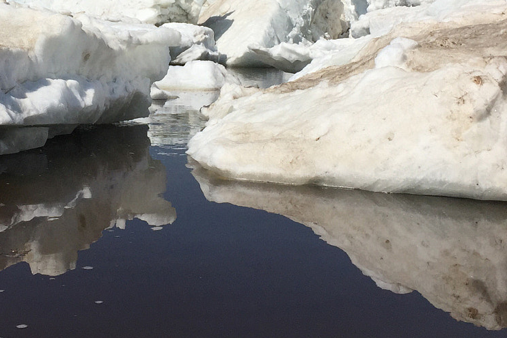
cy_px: 40
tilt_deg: -1.0
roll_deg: -2.4
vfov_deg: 20.5
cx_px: 163
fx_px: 916
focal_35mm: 65
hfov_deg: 30.7
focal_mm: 4.15
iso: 32
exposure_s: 1/6623
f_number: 2.2
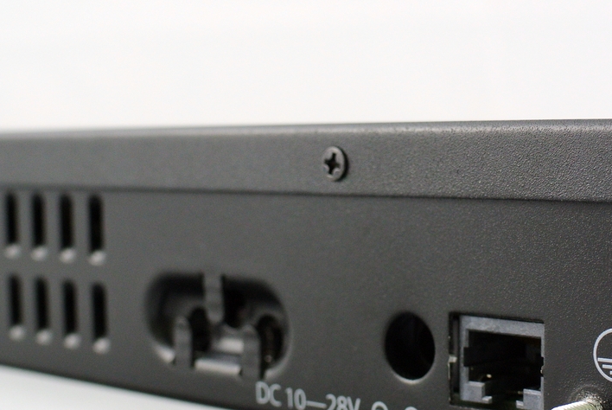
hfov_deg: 24.4
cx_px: 389
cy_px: 304
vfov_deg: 16.4
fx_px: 1413
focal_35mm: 83
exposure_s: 1/13
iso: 400
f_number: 4.5
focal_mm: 18.5
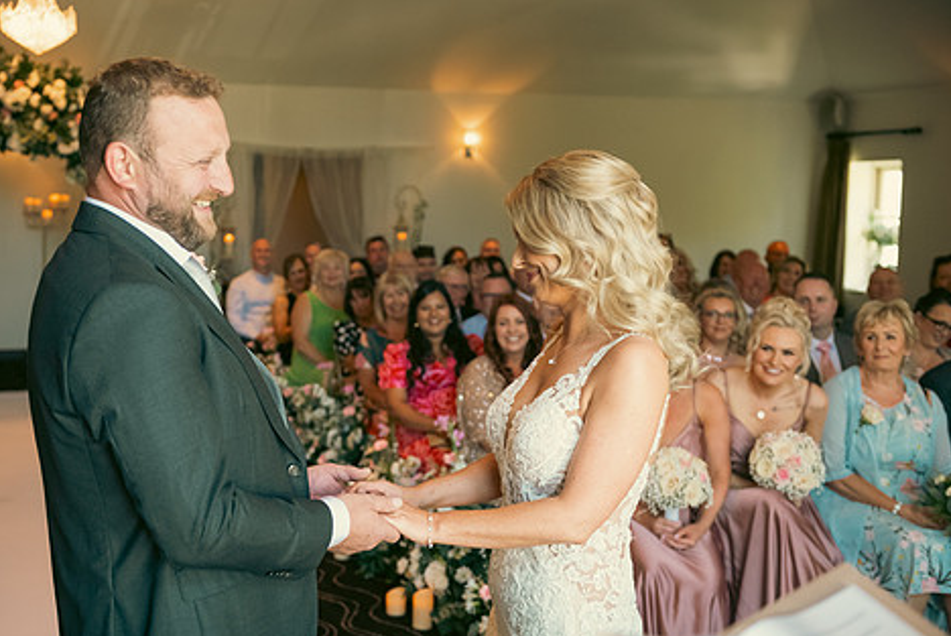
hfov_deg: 38.0
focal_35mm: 52
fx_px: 1375
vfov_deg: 26.0
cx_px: 374
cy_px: 375
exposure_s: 1/160
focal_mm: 42
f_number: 3.5
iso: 1000
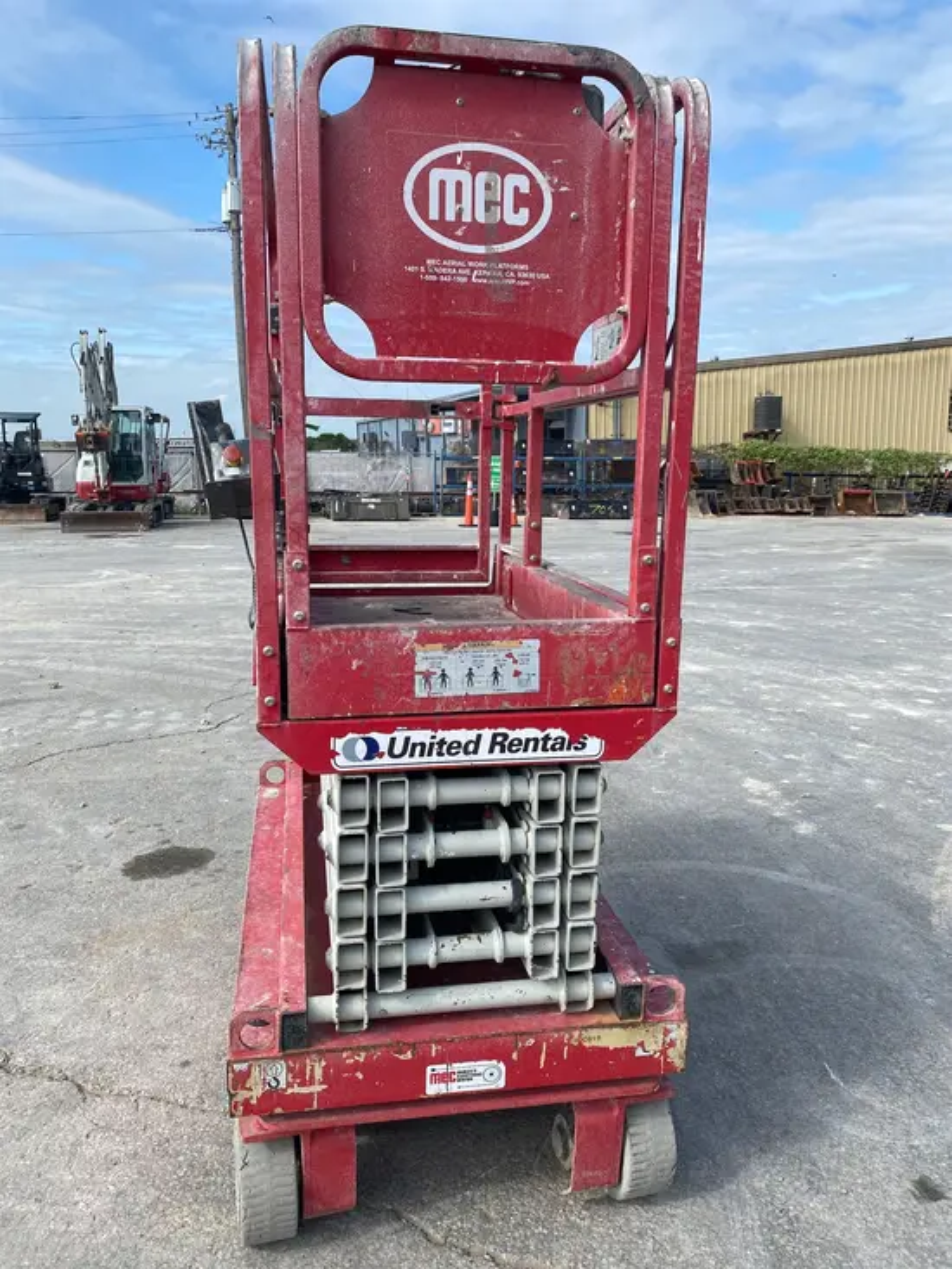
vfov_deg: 67.3
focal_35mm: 26
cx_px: 476
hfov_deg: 53.1
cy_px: 634
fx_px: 953
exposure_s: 1/2268
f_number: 1.8
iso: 32
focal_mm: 4.25
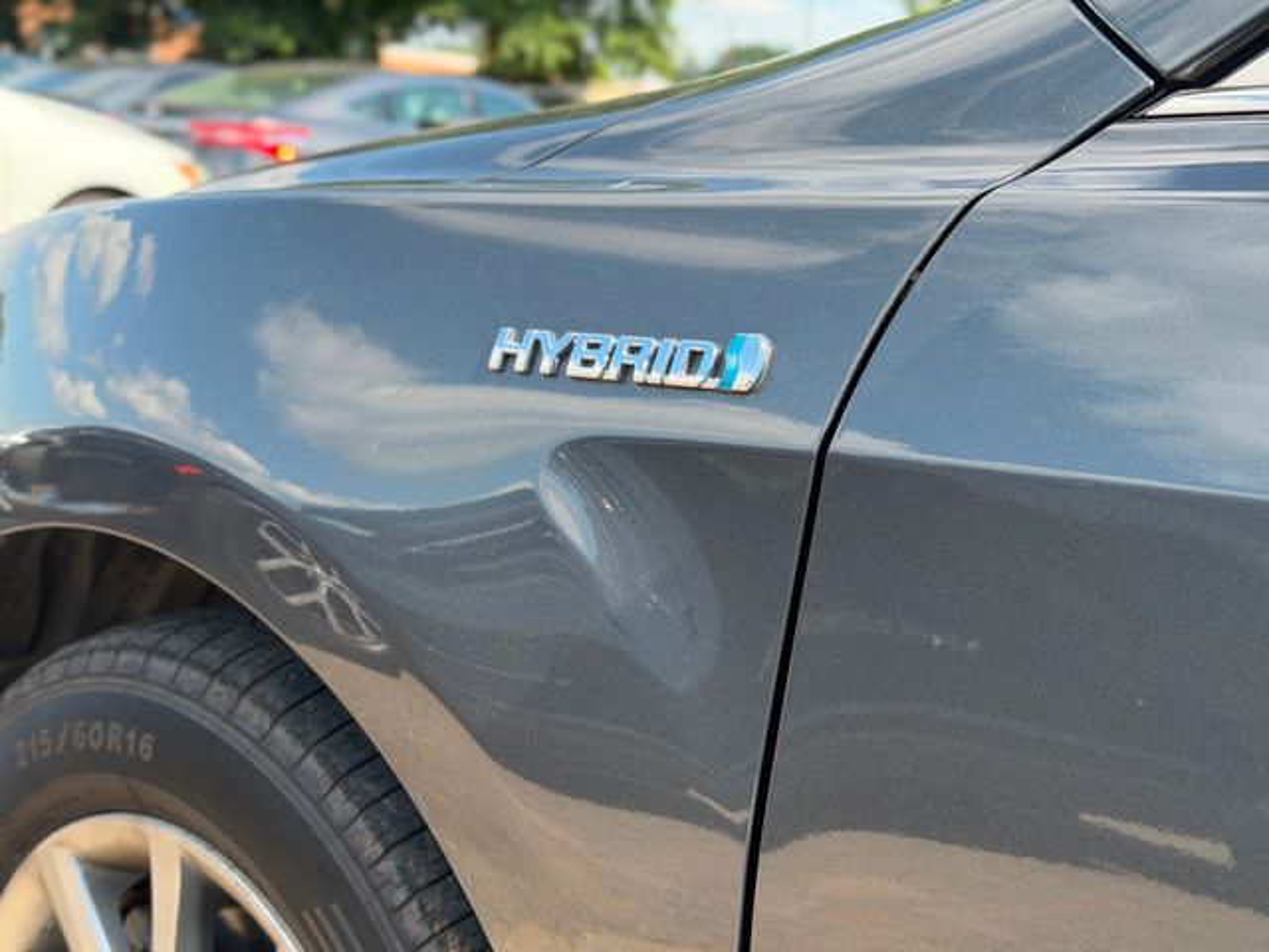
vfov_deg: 30.3
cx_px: 634
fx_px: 1760
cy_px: 476
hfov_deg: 39.7
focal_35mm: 48
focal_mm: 6.76
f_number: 1.78
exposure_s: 1/987
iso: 80
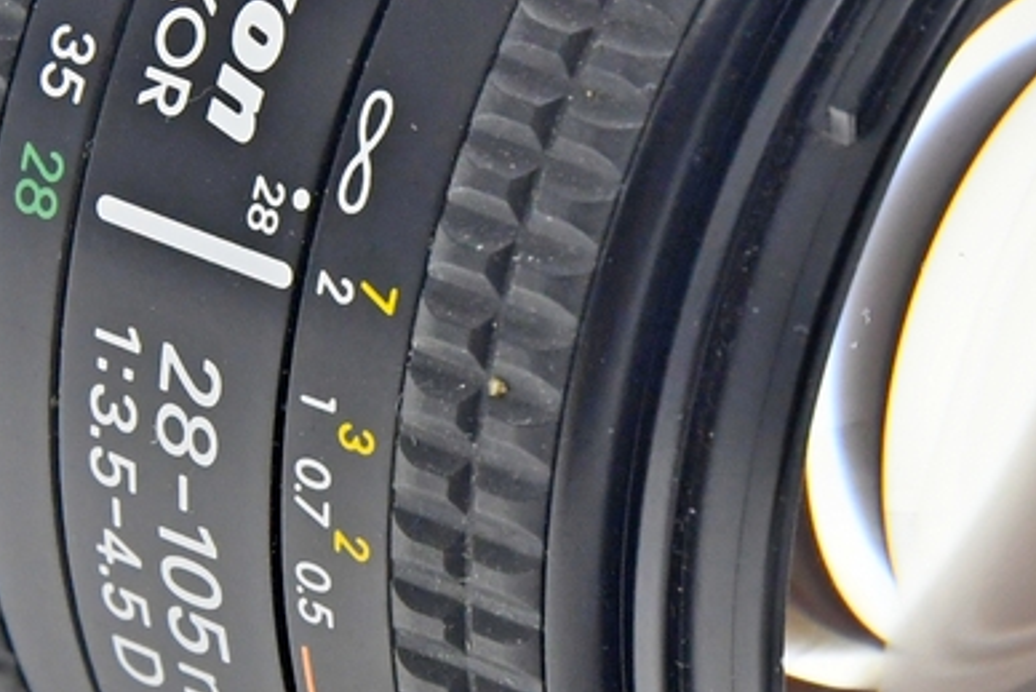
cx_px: 603
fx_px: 13357
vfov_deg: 3.0
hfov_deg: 4.4
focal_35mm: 464
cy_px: 190
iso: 1250
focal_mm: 80
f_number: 8
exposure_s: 1/125
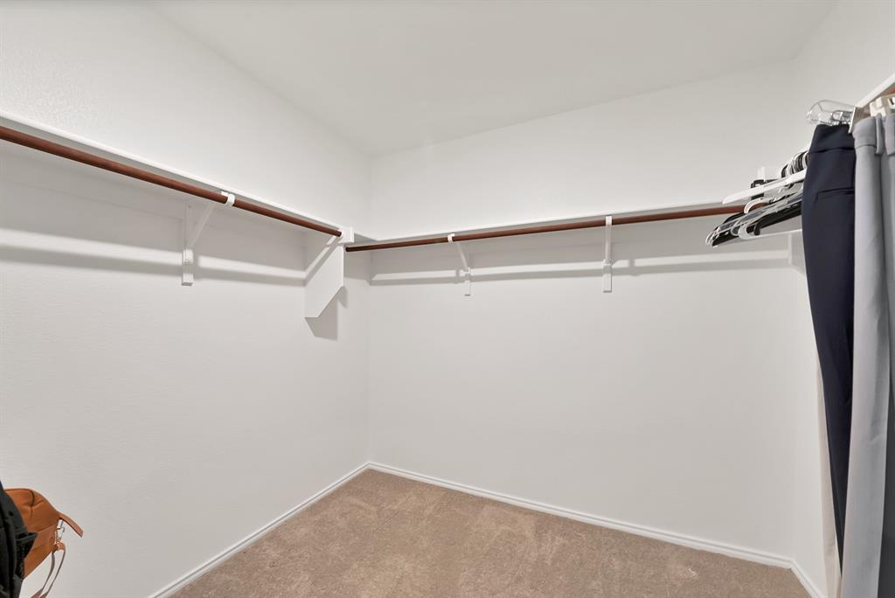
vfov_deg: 90.1
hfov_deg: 112.6
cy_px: 299
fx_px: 298
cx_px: 448
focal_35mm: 12
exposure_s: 1/2
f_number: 9
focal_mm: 12
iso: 400
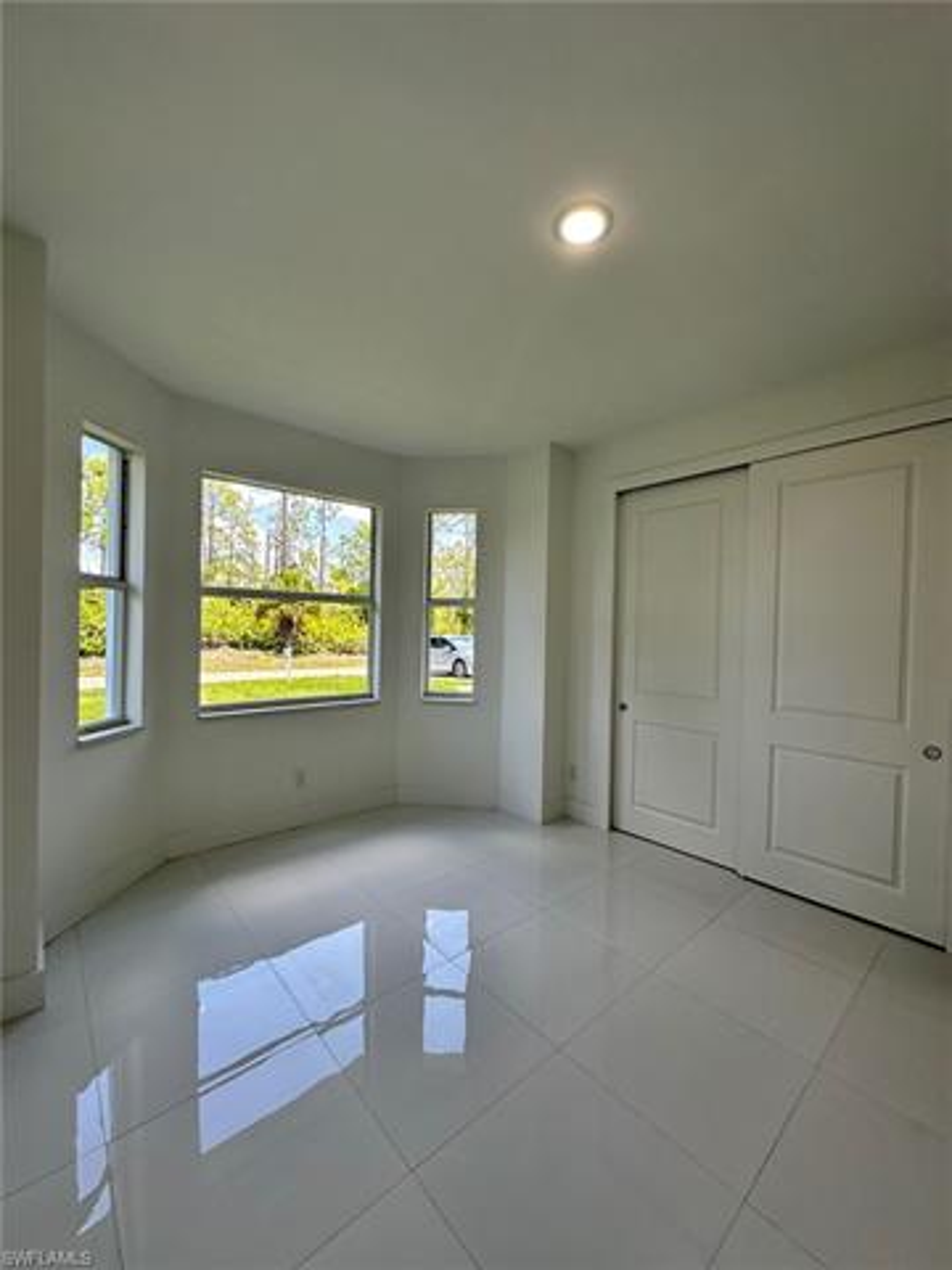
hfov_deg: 85.7
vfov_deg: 102.1
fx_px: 513
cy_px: 635
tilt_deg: +2.4
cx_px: 476
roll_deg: -1.4
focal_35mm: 14
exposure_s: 1/120
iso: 50
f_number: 2.2
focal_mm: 2.22
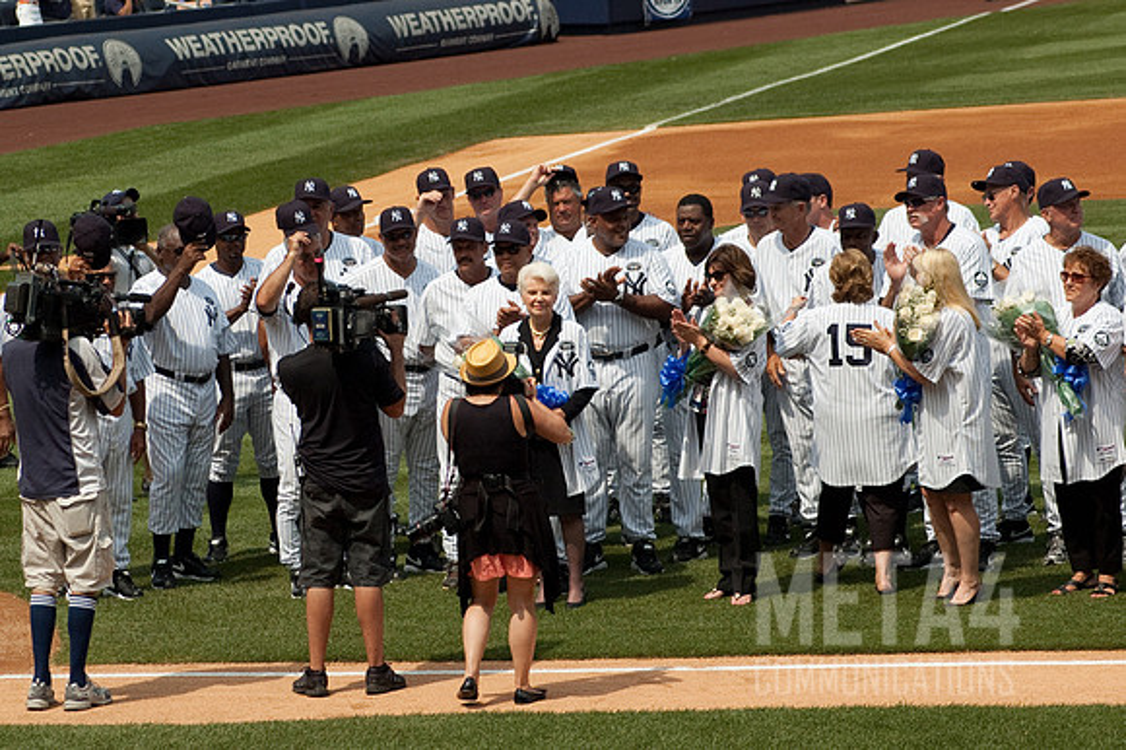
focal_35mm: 199
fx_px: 6233
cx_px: 496
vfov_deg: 6.9
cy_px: 394
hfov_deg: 10.3
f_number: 8
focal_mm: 112
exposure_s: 1/1000
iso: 320
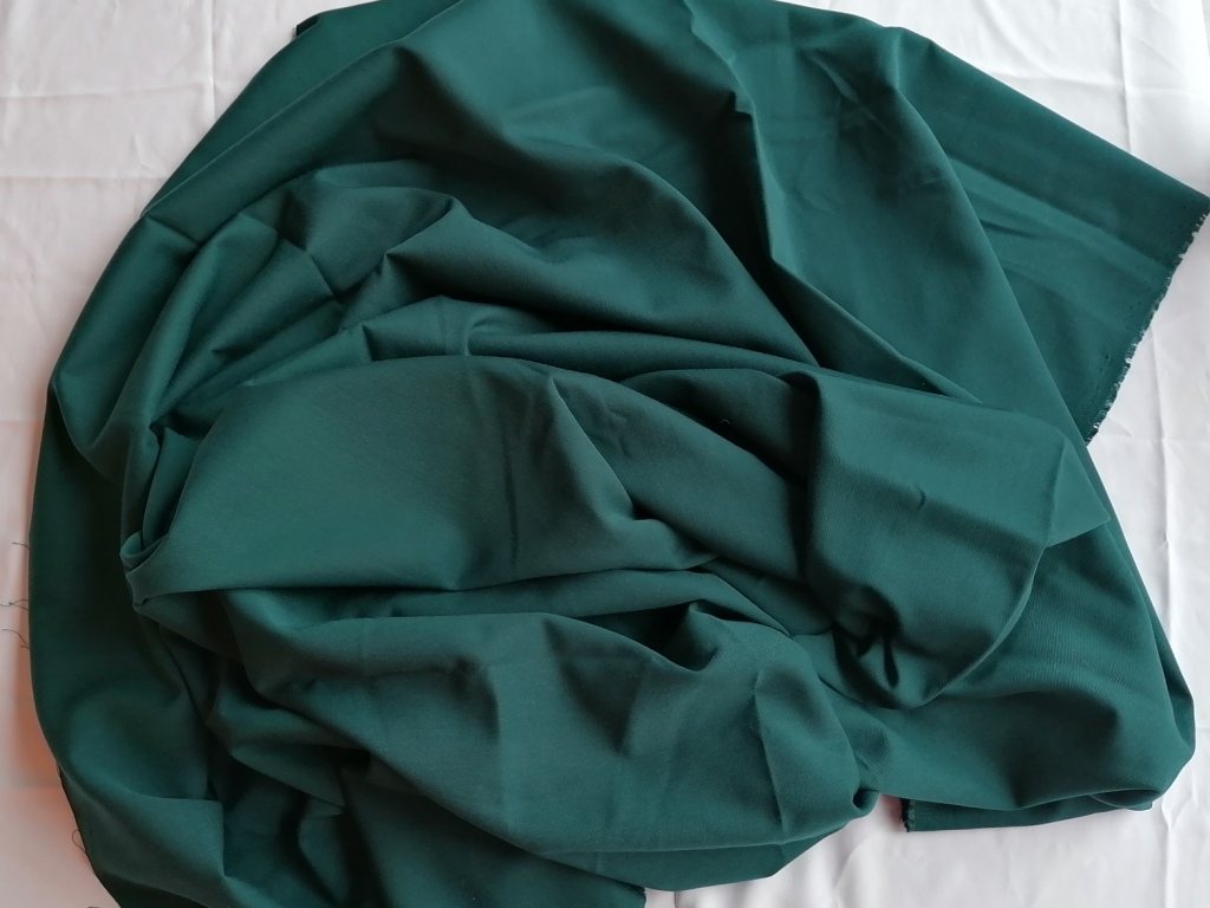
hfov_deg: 65.3
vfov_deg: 51.4
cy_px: 454
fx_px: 944
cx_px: 605
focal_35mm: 27
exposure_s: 1/50
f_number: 1.8
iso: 100
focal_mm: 4.75
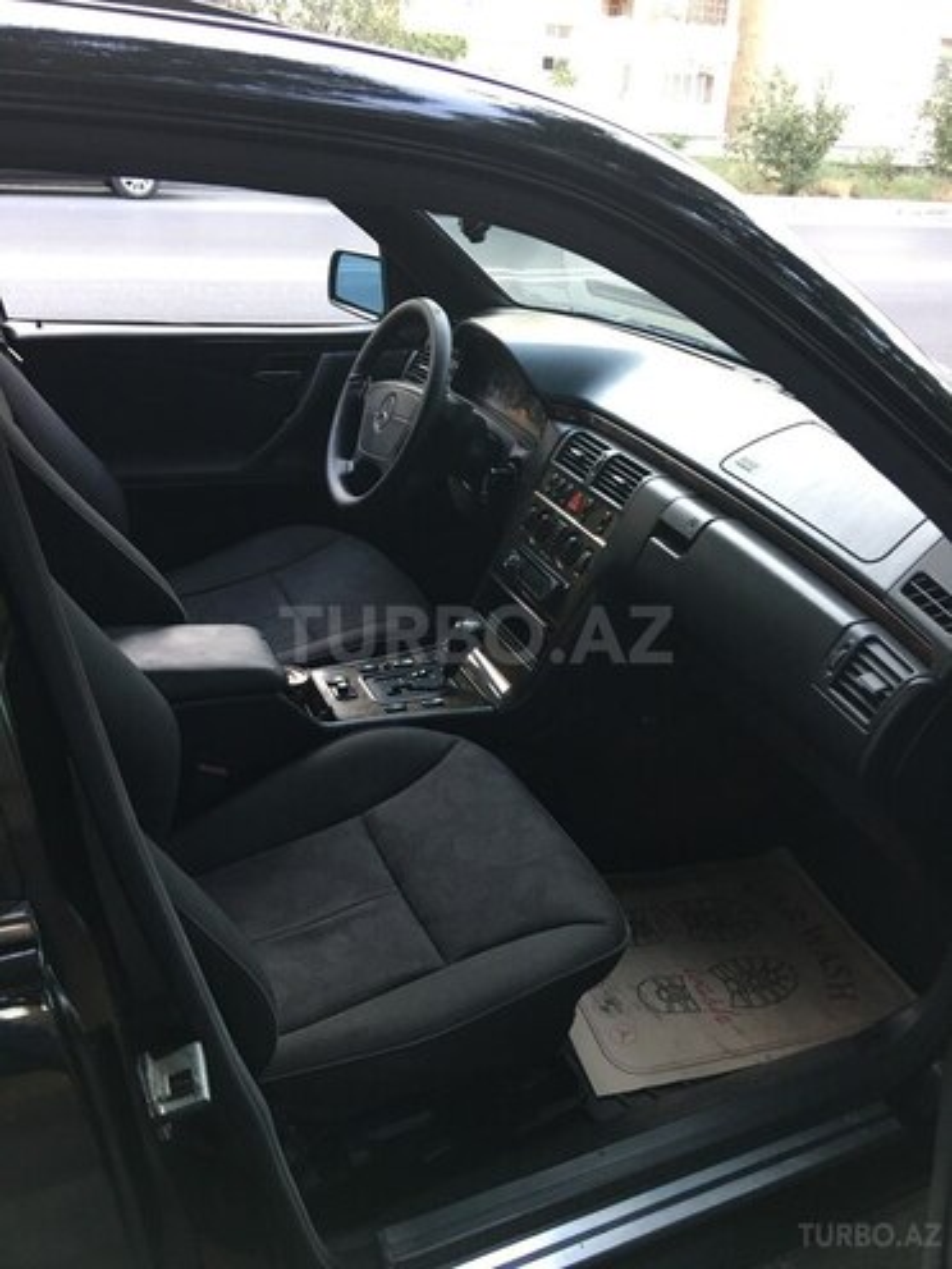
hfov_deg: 48.2
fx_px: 1063
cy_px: 634
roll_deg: -3.0
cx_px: 476
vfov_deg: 61.7
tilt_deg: -25.7
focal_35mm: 29
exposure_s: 1/17
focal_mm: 4.15
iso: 64
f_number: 2.2
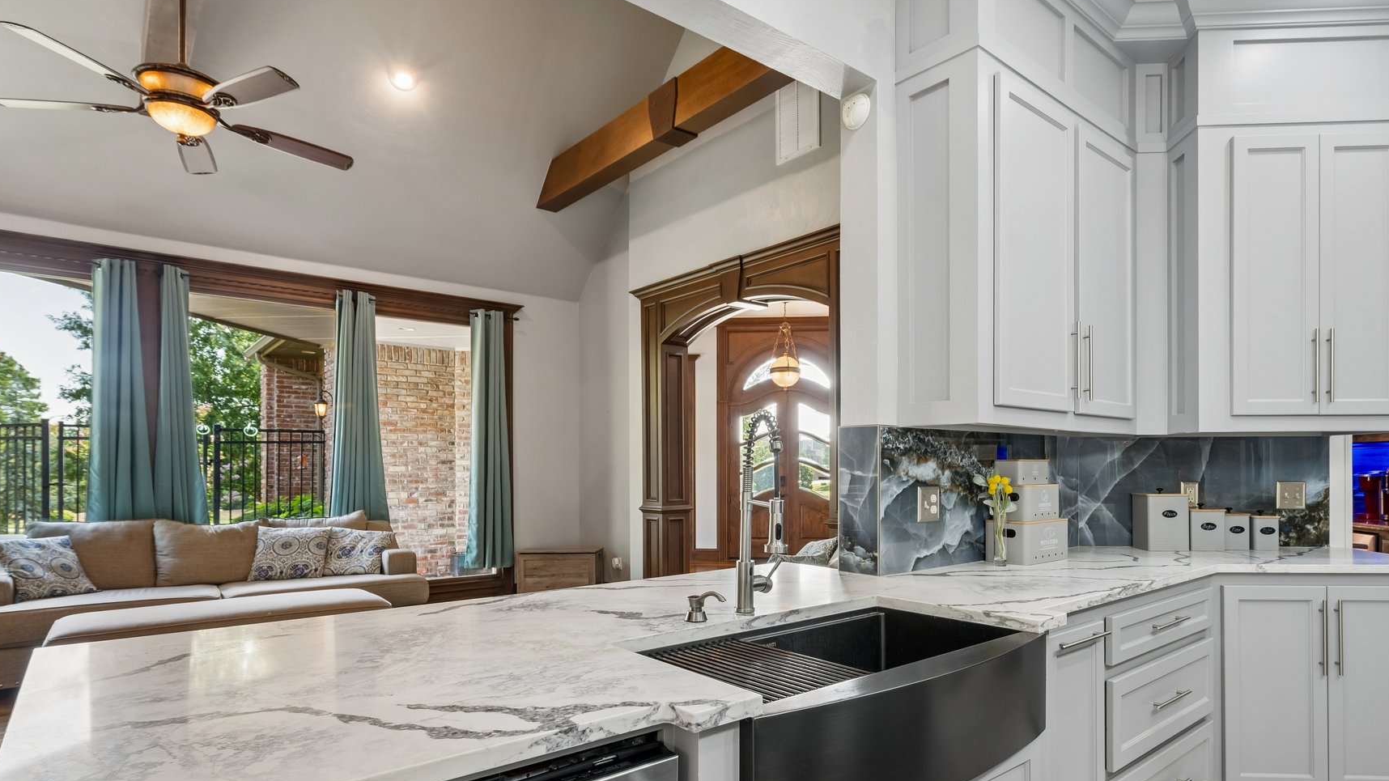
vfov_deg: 55.4
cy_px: 475
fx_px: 737
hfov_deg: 86.5
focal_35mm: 20
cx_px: 741
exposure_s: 1/10
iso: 200
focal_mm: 16
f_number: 8
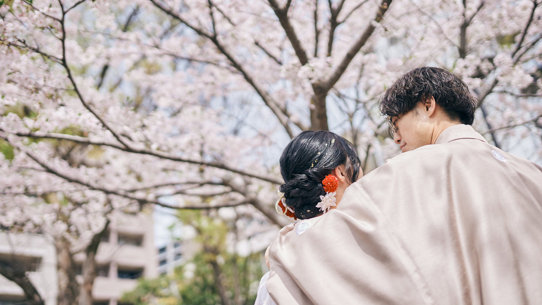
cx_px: 270
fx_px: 532
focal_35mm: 37
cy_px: 127
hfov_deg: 54.0
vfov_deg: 31.9
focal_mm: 35
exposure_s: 1/3200
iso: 80
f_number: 1.6
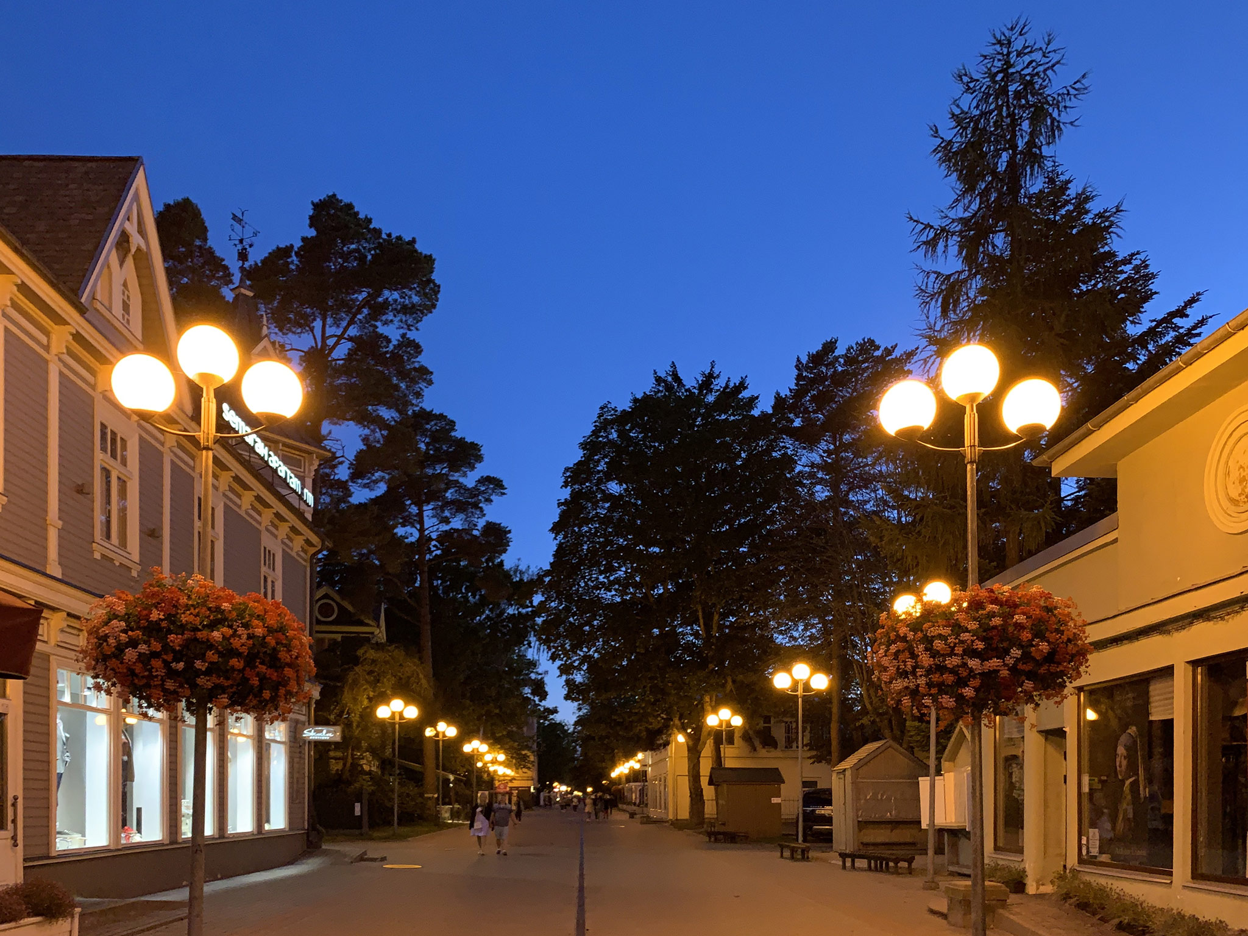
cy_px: 468
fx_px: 937
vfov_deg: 53.1
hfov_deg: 67.3
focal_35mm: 26
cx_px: 624
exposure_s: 1/33
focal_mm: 4.25
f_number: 1.8
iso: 400
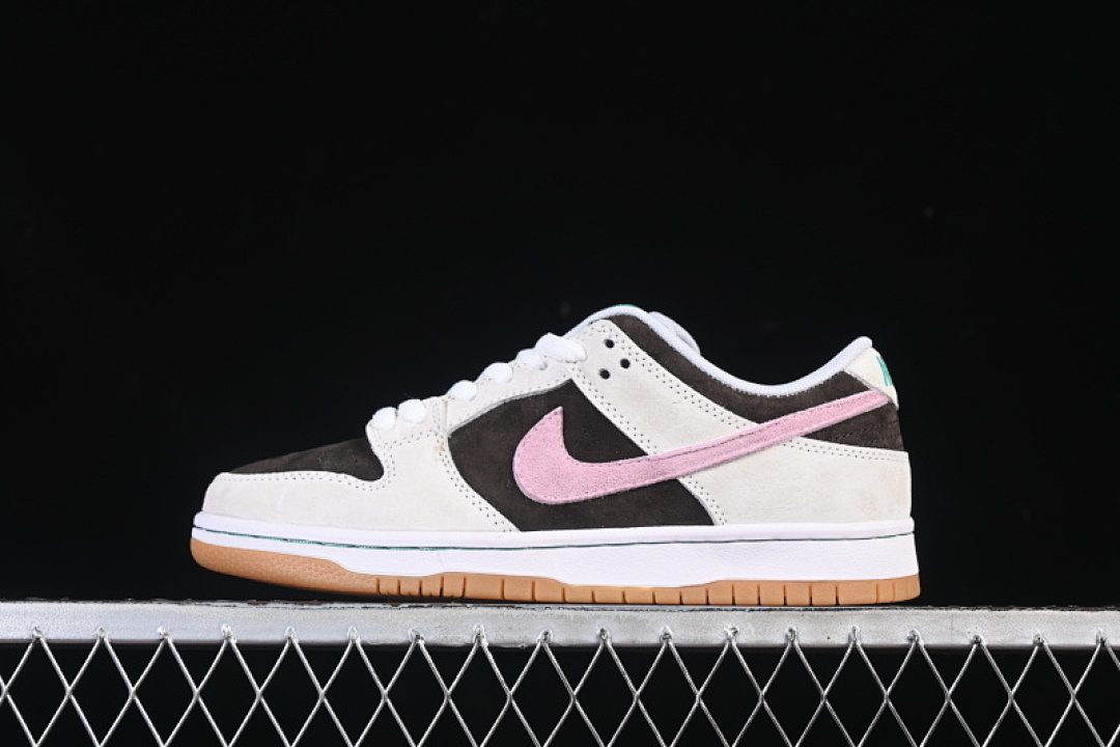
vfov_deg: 18.2
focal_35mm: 75
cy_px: 374
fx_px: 2333
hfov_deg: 27.0
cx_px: 560
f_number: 7.1
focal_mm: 50
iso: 160
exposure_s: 1/80
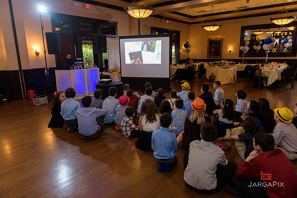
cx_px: 148
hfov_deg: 73.7
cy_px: 99
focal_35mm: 24
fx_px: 198
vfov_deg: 53.2
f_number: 3.2
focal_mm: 24
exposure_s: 1/125
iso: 1600
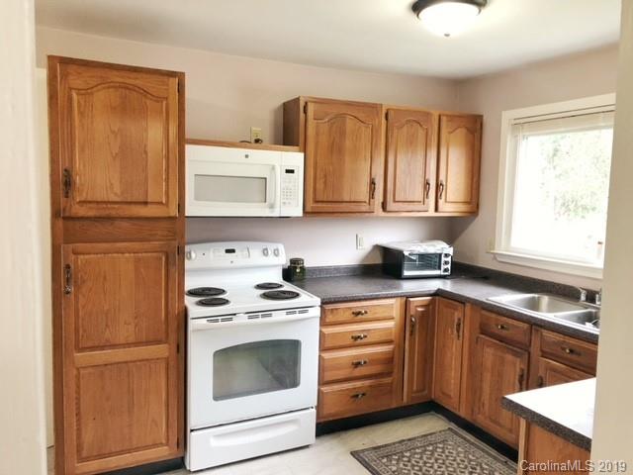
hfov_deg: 61.7
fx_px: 530
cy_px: 238
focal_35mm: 29
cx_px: 316
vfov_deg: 48.2
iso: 40
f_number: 1.8
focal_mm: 3.99
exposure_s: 1/17
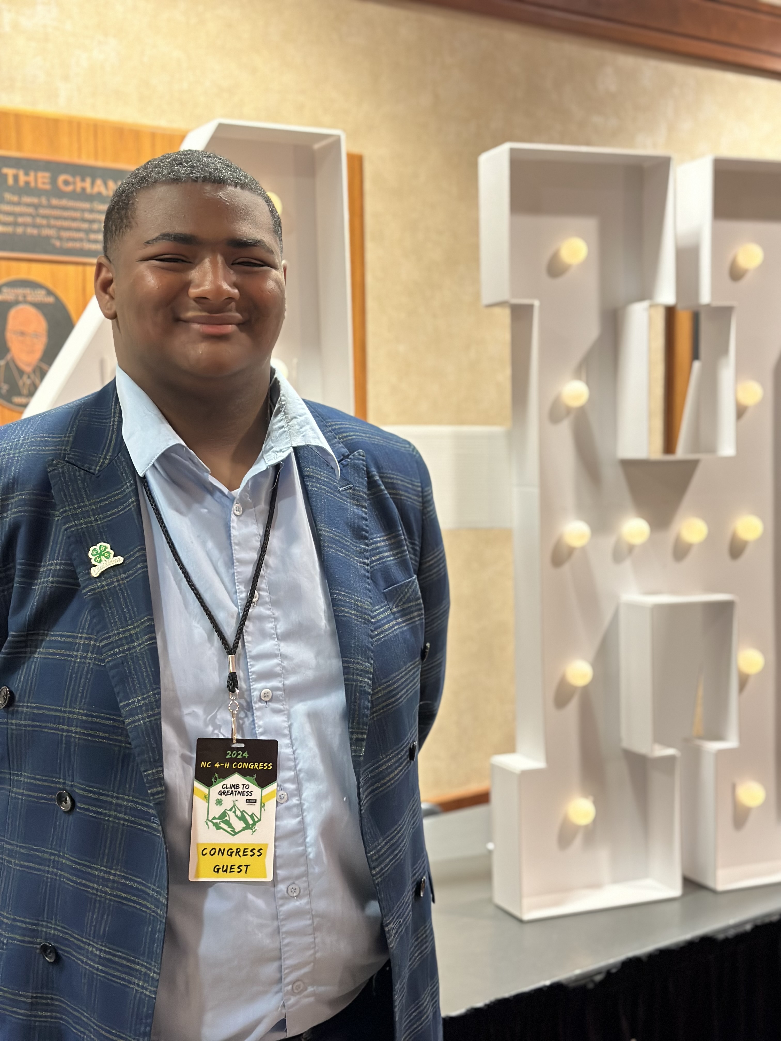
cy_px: 520
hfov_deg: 30.3
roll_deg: +0.4
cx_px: 390
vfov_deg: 39.7
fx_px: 1444
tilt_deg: -3.6
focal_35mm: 48
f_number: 1.78
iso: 400
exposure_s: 1/40
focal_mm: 6.86
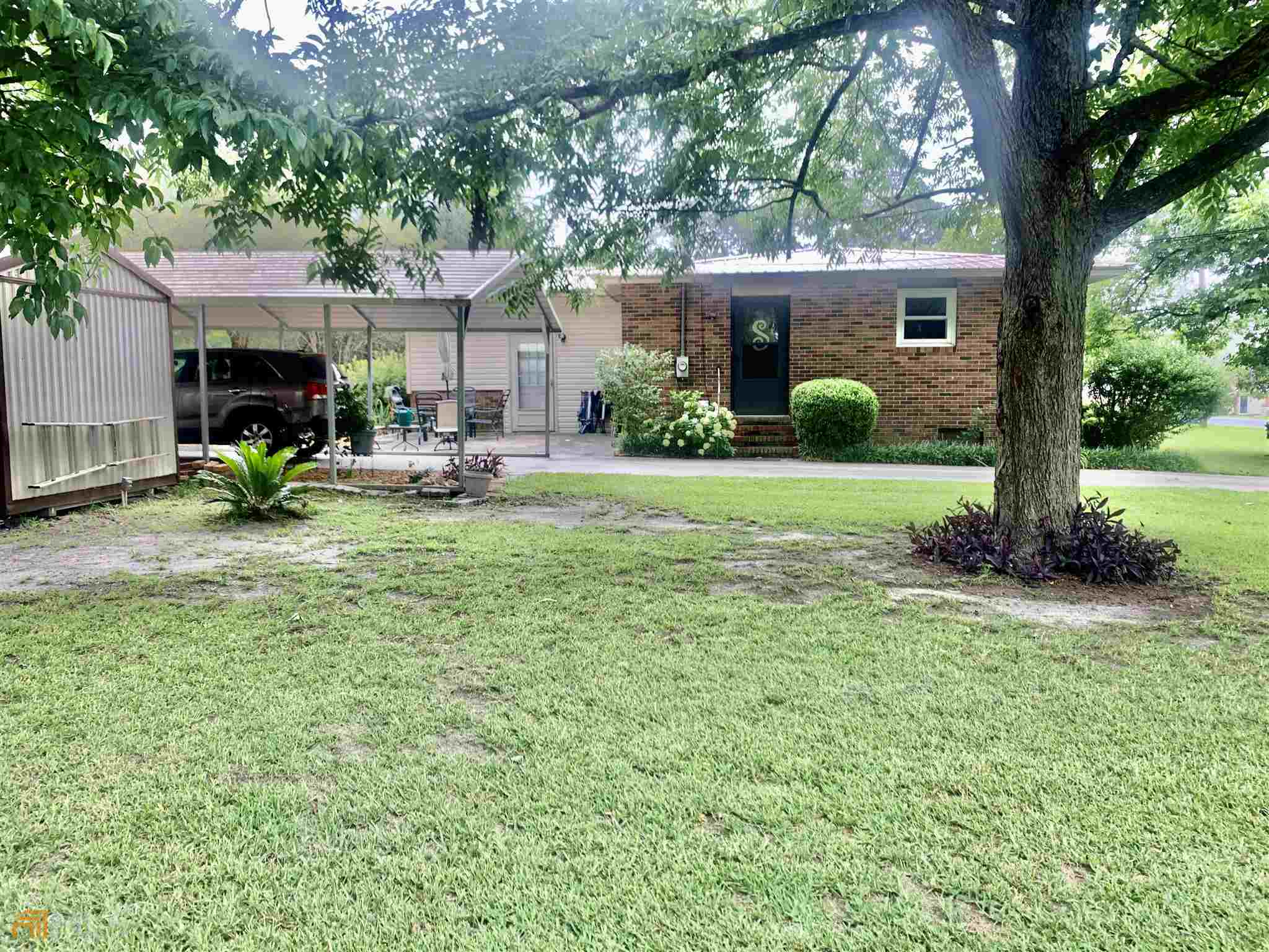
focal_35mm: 26
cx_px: 634
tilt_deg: -3.7
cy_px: 476
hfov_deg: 67.3
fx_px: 953
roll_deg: +0.5
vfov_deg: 53.1
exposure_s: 1/124
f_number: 1.8
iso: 25
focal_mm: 4.25
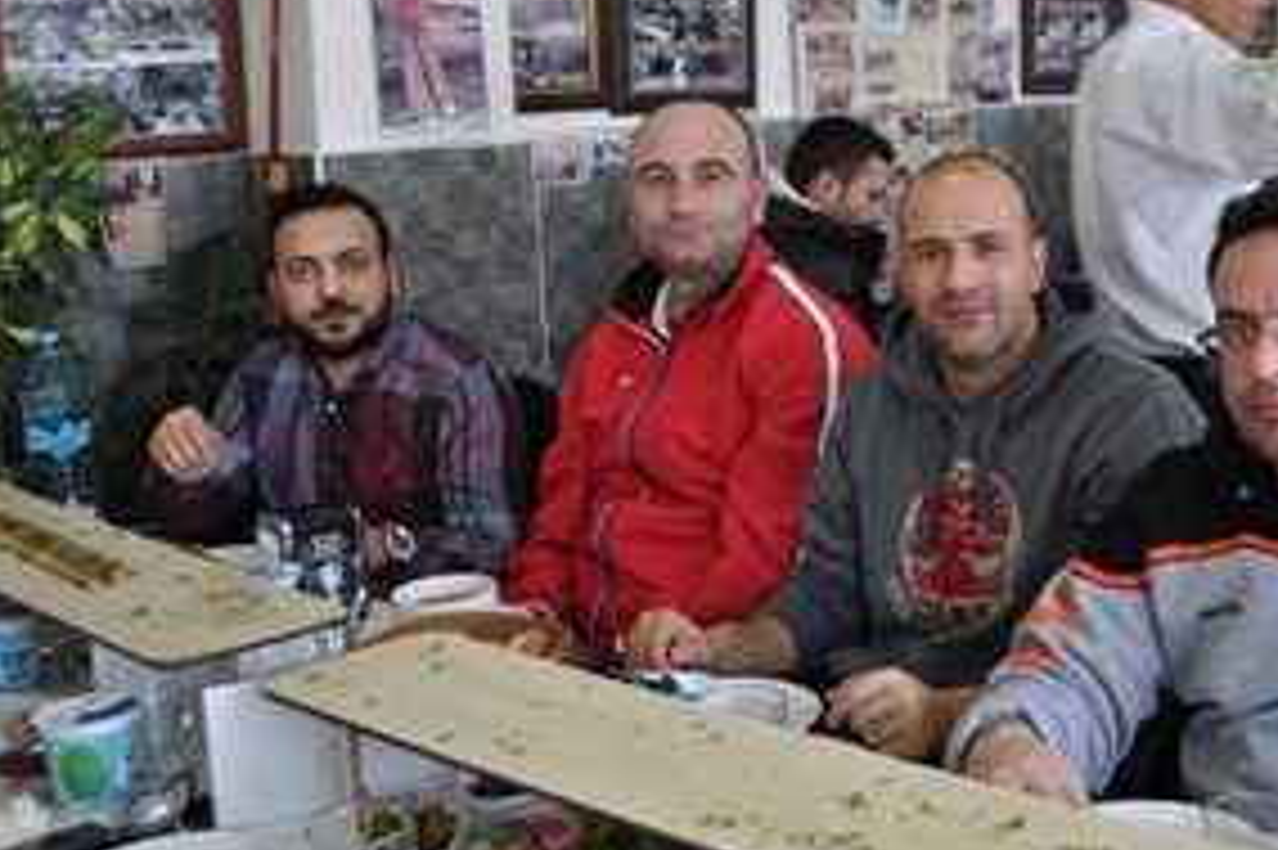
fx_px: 1845
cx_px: 994
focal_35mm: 52
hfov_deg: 37.1
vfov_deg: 25.8
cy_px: 274
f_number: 4.5
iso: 400
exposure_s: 1/80
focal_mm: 22
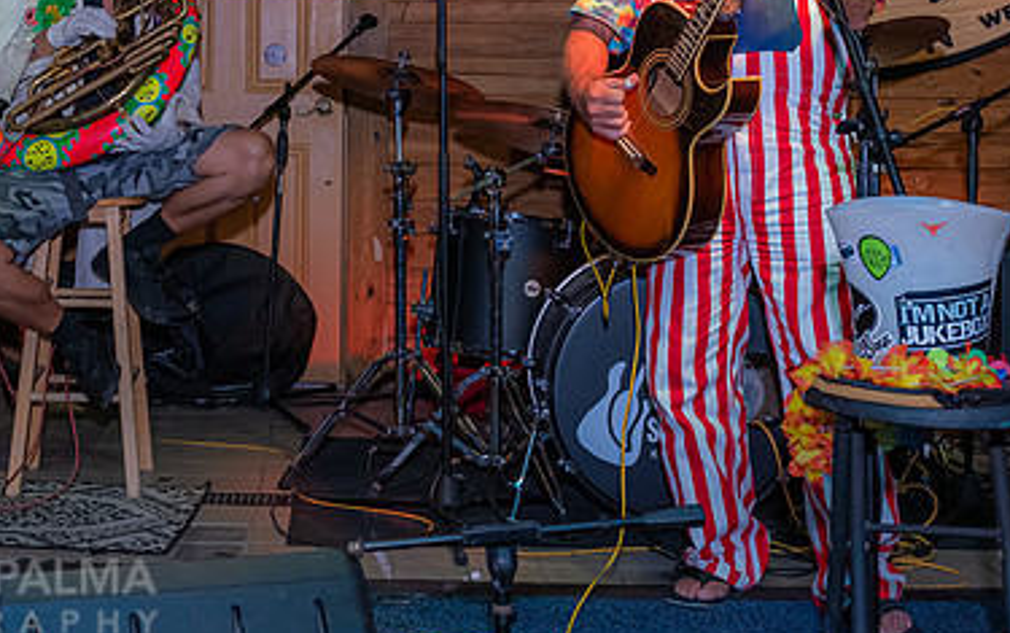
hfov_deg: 31.6
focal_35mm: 64
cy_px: 52
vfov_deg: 19.9
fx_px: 1763
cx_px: 292
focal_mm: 27
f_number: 5.6
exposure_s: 1/160
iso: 2000
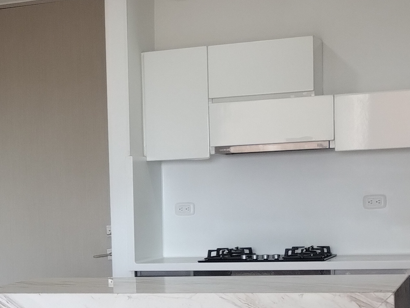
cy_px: 256
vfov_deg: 16.1
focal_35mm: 91
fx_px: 1078
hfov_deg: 20.2
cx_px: -84
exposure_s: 1/60
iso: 275
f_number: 1.8
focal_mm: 4.27
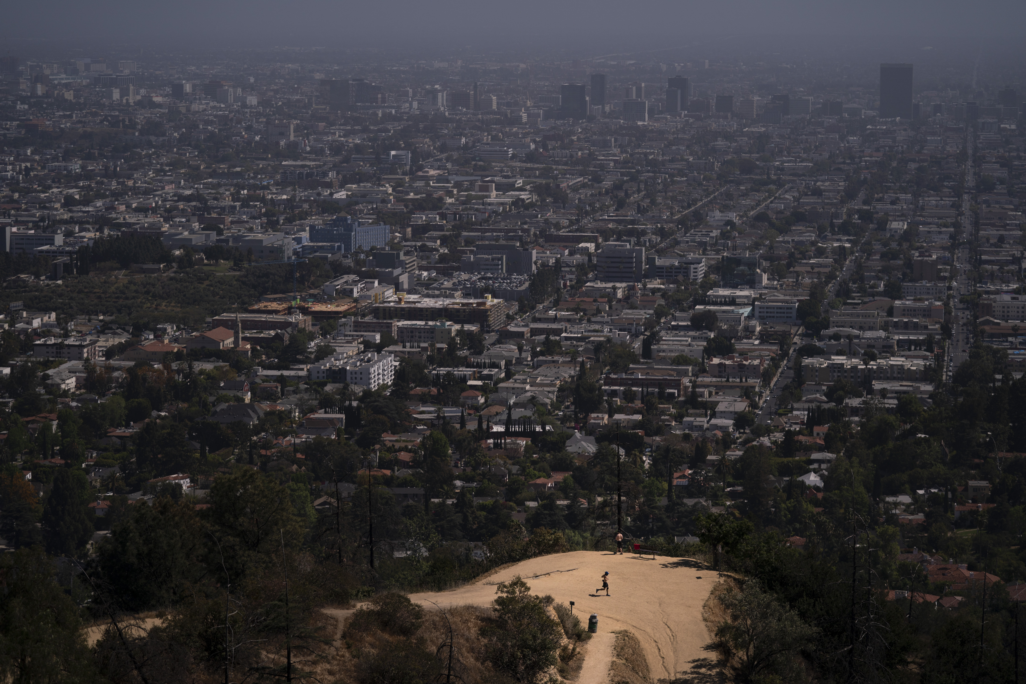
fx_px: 2707
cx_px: 513
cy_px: 342
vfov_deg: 14.4
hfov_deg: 21.5
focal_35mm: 95
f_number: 3.2
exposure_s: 1/12800
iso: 160
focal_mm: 95
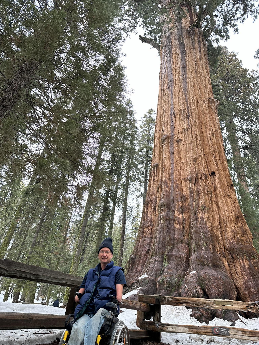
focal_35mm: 24
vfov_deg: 71.6
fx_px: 239
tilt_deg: +36.6
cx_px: 130
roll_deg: -7.9
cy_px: 172
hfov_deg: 56.8
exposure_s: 1/484
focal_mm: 6.86
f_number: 1.78
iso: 80
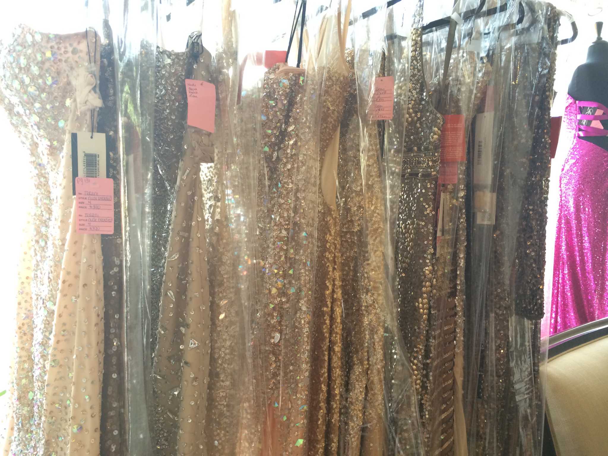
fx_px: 527
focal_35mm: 30
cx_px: 304
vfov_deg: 46.8
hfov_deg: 60.0
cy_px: 228
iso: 50
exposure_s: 1/30
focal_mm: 4.12
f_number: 2.2
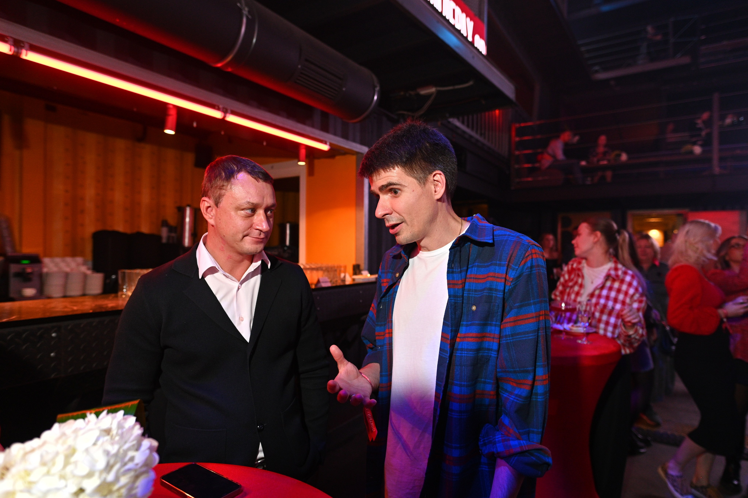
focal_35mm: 20
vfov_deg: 61.9
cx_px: 374
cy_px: 249
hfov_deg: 84.0
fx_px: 415
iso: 1000
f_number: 2.8
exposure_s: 1/160
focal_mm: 20
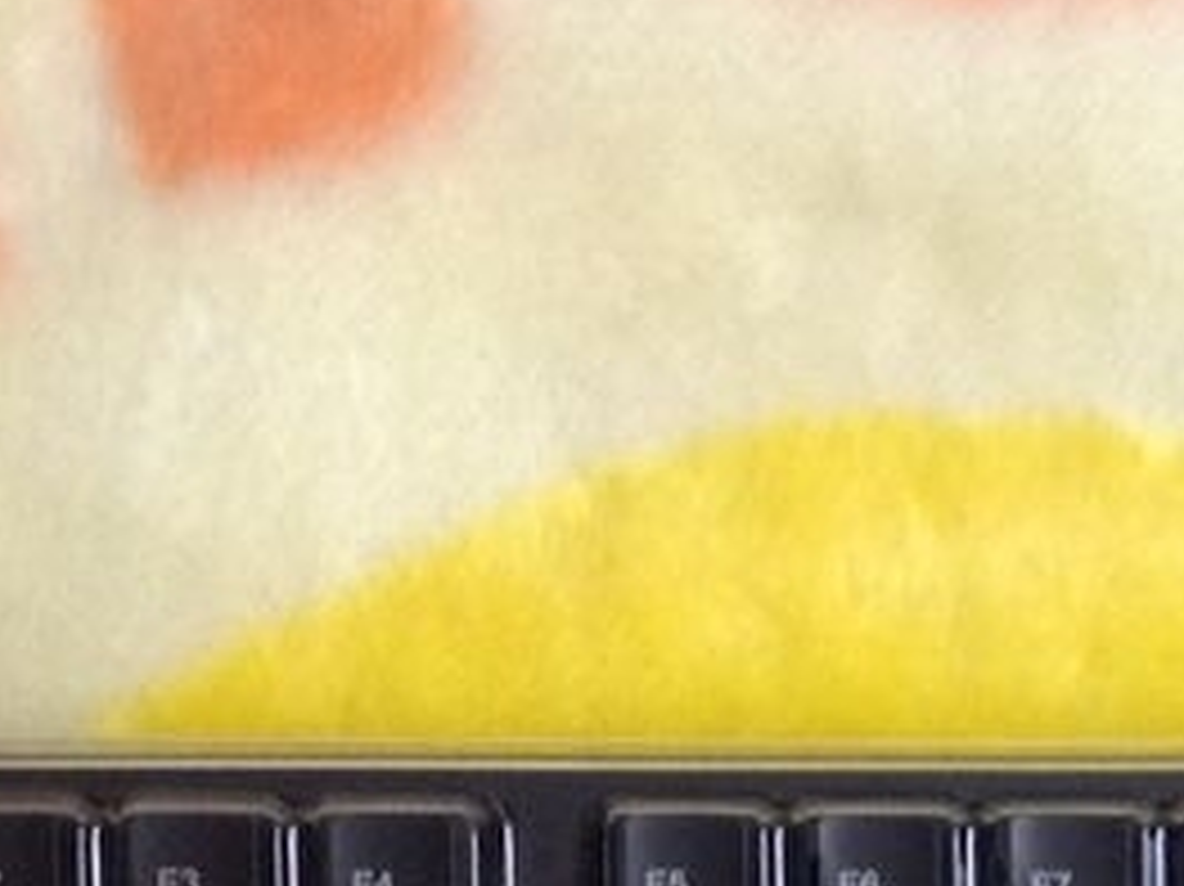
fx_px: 4547
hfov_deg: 14.3
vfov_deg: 10.7
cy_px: 1318
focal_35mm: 133
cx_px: 1454
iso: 160
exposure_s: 1/17
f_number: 2.4
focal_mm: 4.28
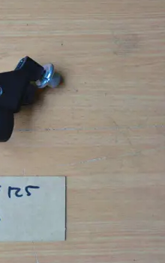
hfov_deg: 29.7
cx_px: -14
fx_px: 281
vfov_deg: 50.4
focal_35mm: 39
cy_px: 130
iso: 50
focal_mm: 4.9
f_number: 3.2
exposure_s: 1/60
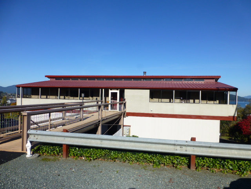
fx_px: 181
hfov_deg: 69.4
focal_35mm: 25
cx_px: 126
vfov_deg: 54.9
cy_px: 94
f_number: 4
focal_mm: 4.4
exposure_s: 1/1600
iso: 100
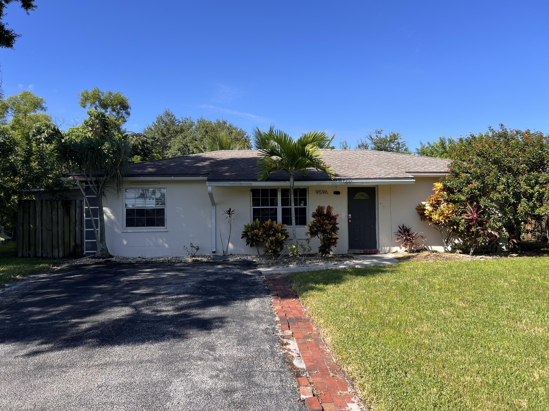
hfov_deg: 67.3
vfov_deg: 53.1
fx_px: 412
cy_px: 206
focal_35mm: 26
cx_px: 274
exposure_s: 1/2353
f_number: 1.5
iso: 50
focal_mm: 5.7
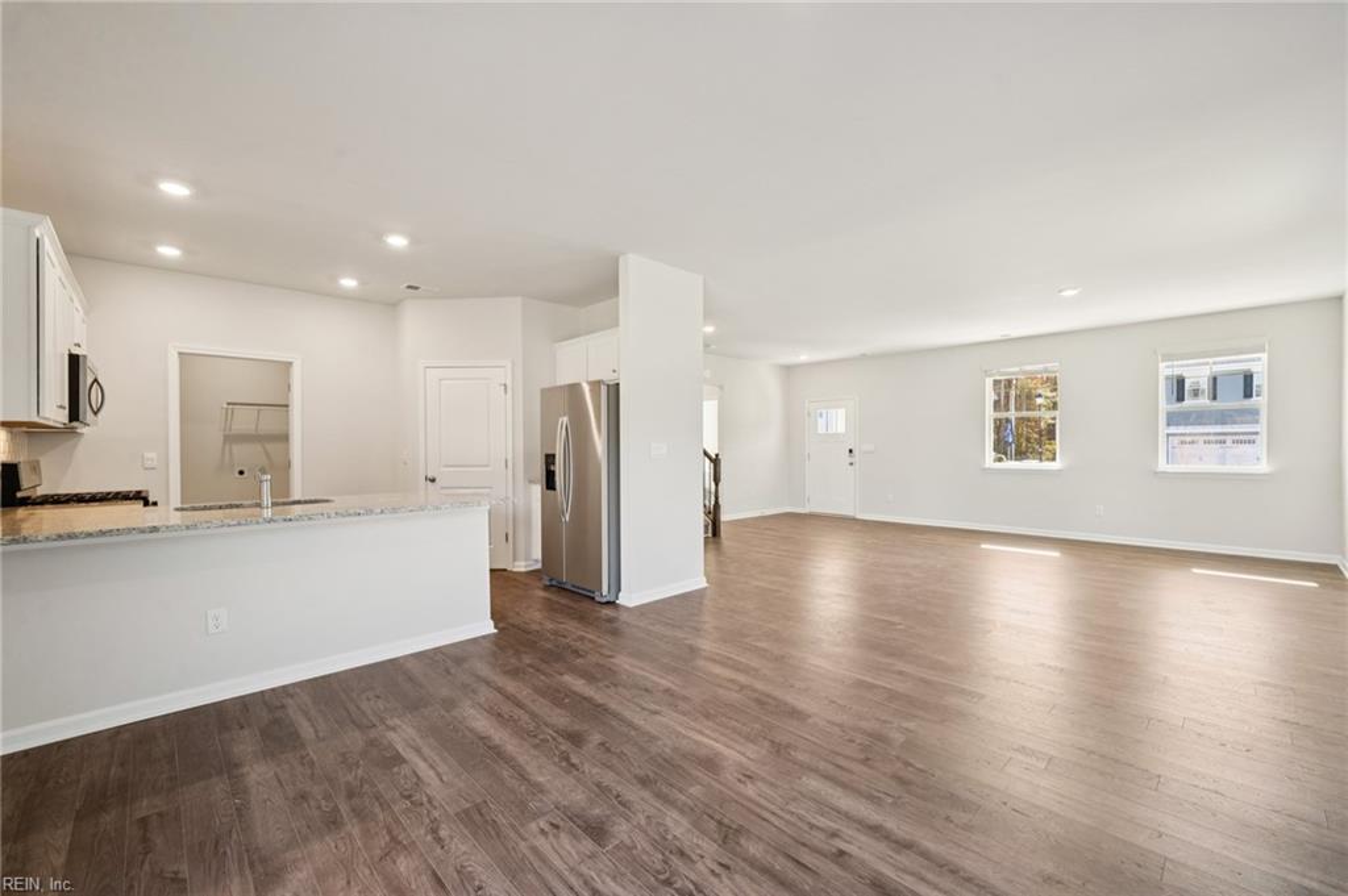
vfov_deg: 81.1
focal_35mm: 14
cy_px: 448
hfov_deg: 104.3
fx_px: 524
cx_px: 674
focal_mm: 14
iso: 125
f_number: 8
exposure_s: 1/13
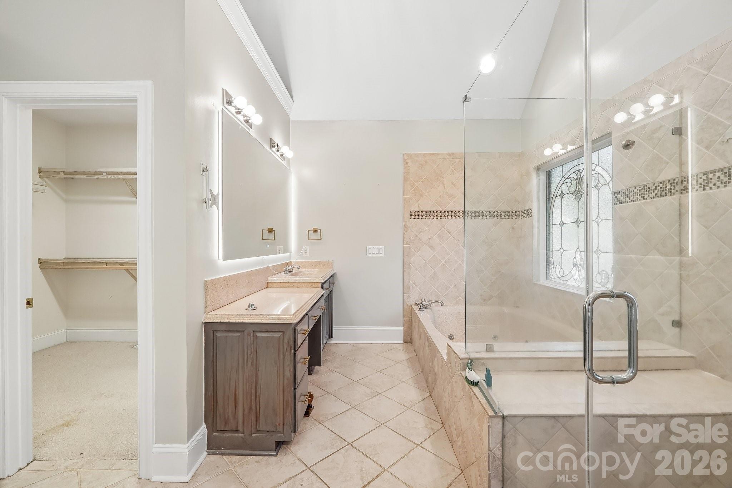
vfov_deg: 77.3
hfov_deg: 100.4
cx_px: 366
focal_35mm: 15
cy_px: 244
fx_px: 305
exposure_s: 1/8
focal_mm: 10
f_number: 8
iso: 400
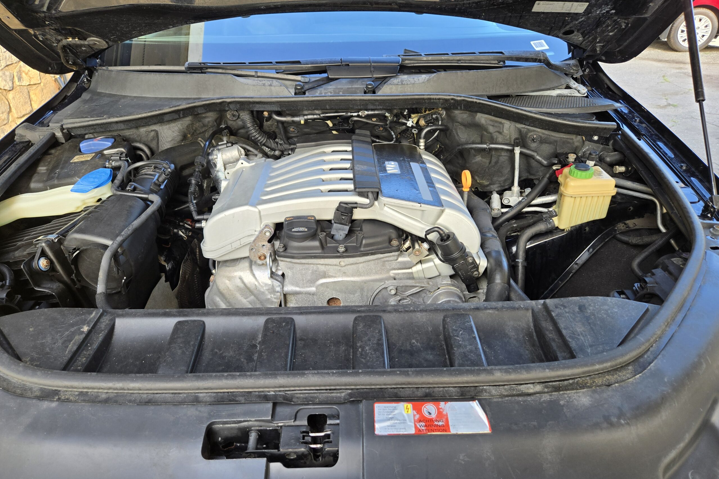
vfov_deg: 53.1
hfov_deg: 73.7
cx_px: 360
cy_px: 220
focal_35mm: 24
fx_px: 479
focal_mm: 5.4
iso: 64
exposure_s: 1/180
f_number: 1.8
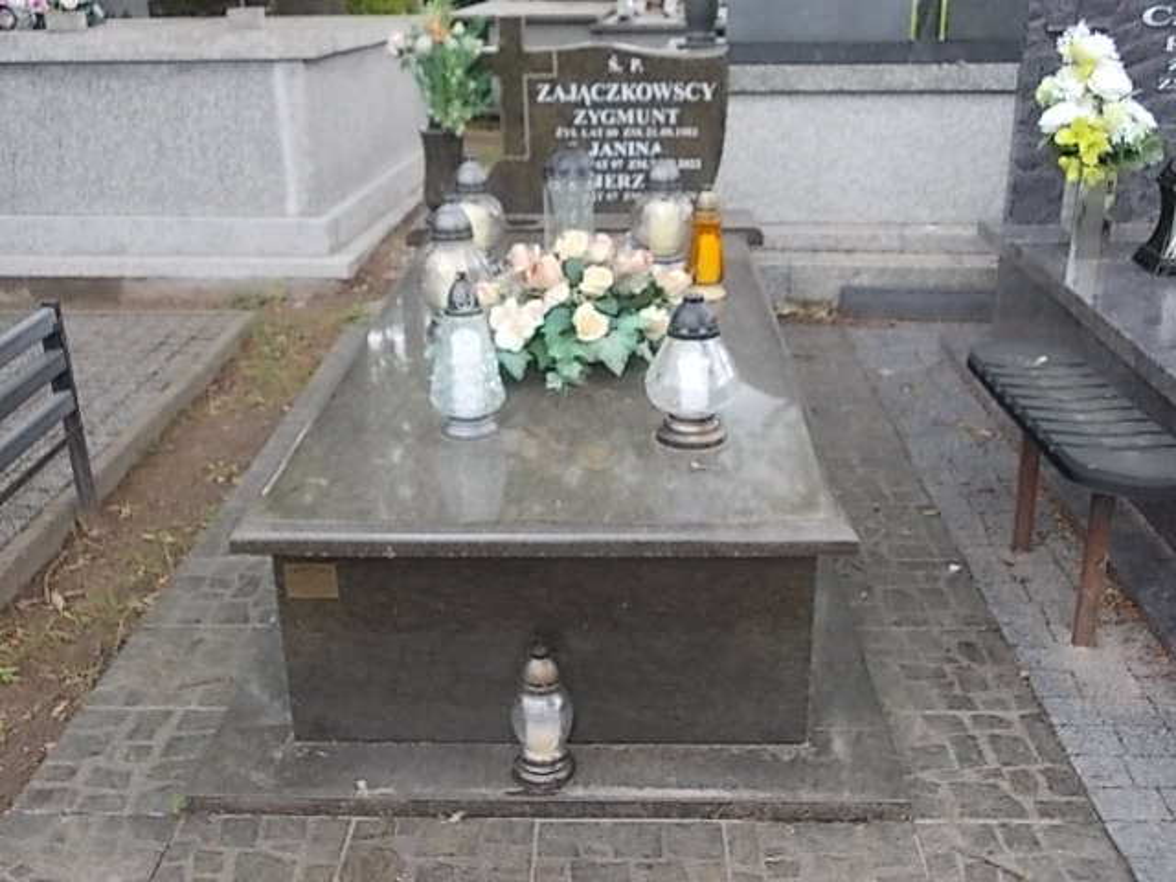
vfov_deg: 37.7
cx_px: 588
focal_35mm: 38
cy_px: 441
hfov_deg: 49.0
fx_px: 1291
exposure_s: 1/100
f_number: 3.1
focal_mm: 5.3
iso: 80
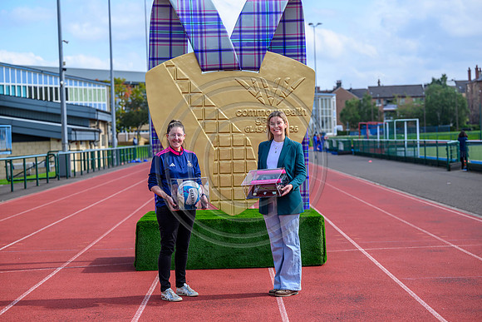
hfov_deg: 27.3
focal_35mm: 74
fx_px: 991
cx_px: 241
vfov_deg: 18.4
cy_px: 161
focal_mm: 74
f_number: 3.5
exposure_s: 1/2500
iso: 500
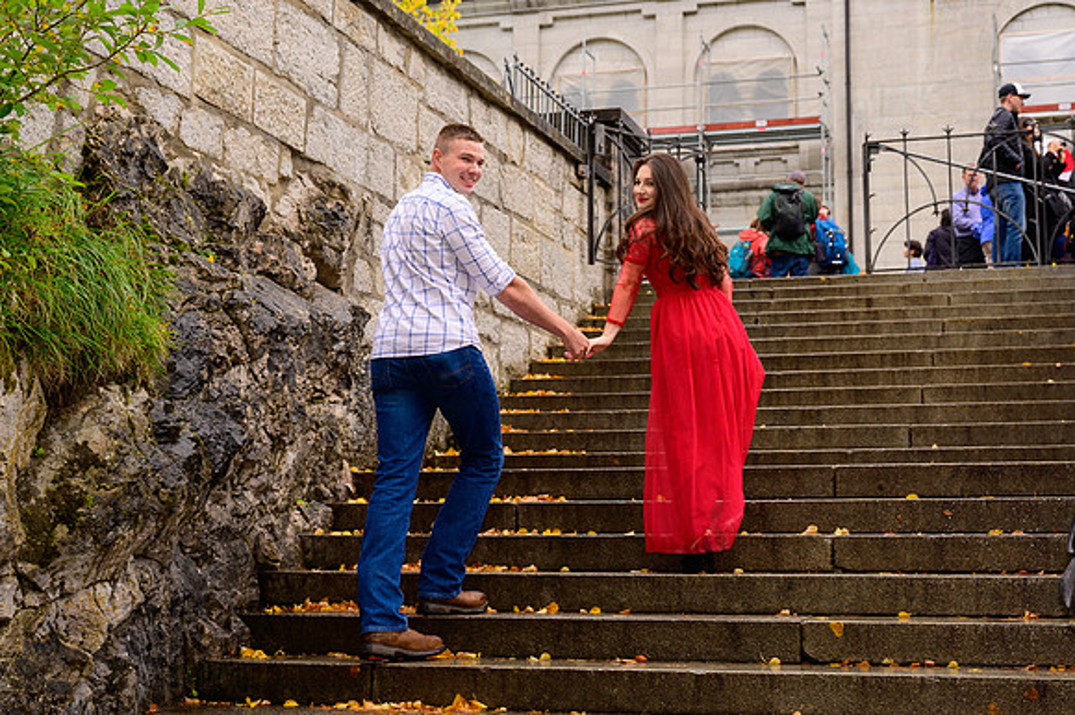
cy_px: 287
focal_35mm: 51
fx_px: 1537
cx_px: 644
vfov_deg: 26.2
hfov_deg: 38.4
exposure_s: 1/400
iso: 400
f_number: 4.5
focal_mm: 43
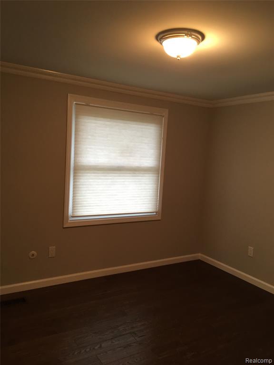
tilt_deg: -5.8
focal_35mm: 29
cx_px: 137
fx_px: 306
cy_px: 182
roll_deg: -2.6
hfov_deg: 48.2
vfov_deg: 61.7
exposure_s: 1/30
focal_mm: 4.15
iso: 125
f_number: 2.2
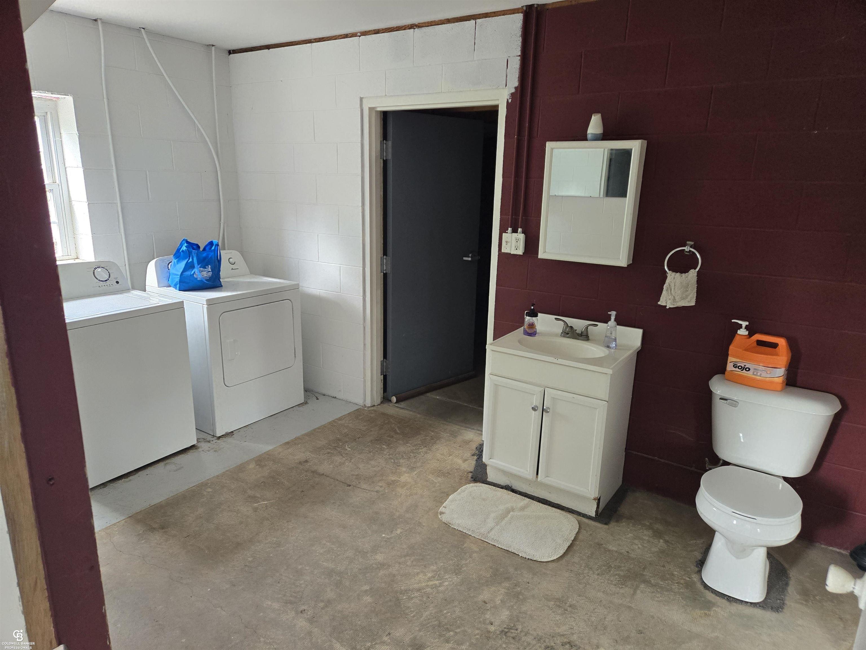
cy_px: 325
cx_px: 433
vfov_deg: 58.9
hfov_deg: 73.9
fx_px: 575
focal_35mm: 23
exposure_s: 1/120
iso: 400
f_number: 1.8
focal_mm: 5.4
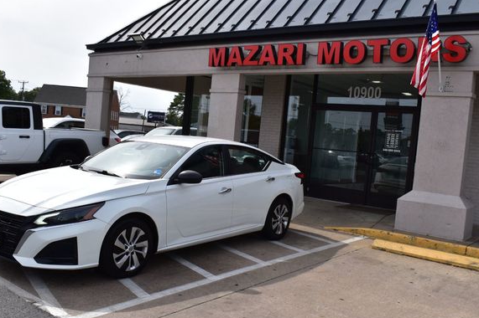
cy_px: 173
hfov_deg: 51.9
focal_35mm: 37
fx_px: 492
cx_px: 244
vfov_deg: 35.9
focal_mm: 22
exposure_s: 1/500
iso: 280
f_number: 11
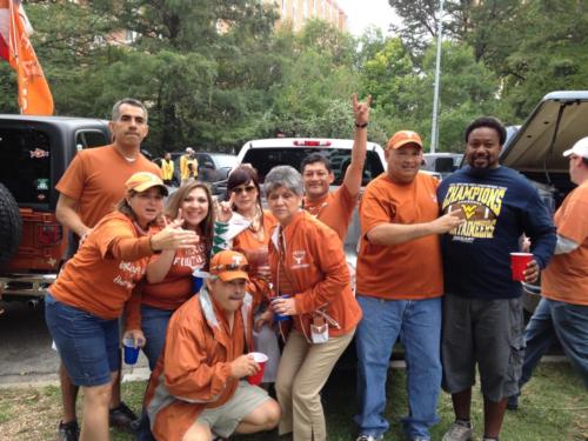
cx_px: 294
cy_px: 220
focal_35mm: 35
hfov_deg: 52.6
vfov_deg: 40.7
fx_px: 595
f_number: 2.4
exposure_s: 1/206
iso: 64
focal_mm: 4.28
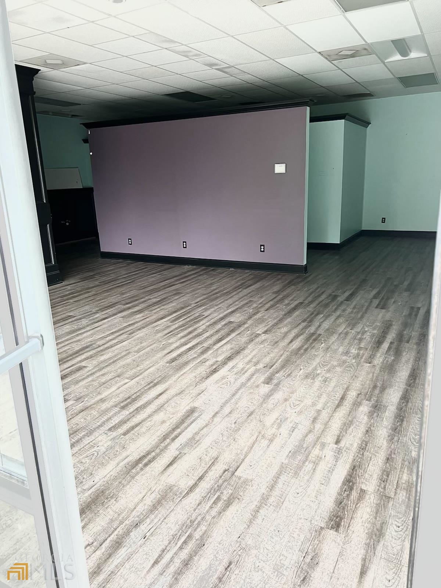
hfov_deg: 53.1
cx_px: 220
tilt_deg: -15.7
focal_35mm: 26
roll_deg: +2.5
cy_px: 294
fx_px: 442
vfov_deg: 67.3
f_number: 1.5
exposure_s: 1/77
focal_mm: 5.7
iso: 125
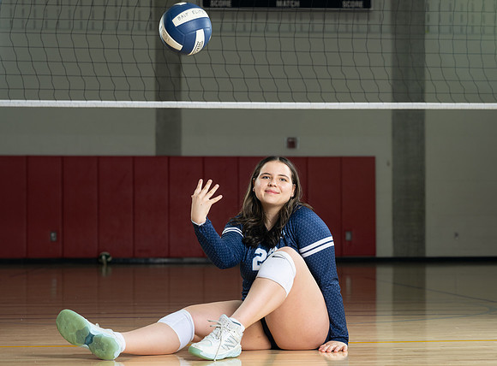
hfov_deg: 20.0
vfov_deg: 14.8
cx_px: 310
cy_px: 231
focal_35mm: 99
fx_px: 1408
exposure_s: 1/125
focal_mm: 70
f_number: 4
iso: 100
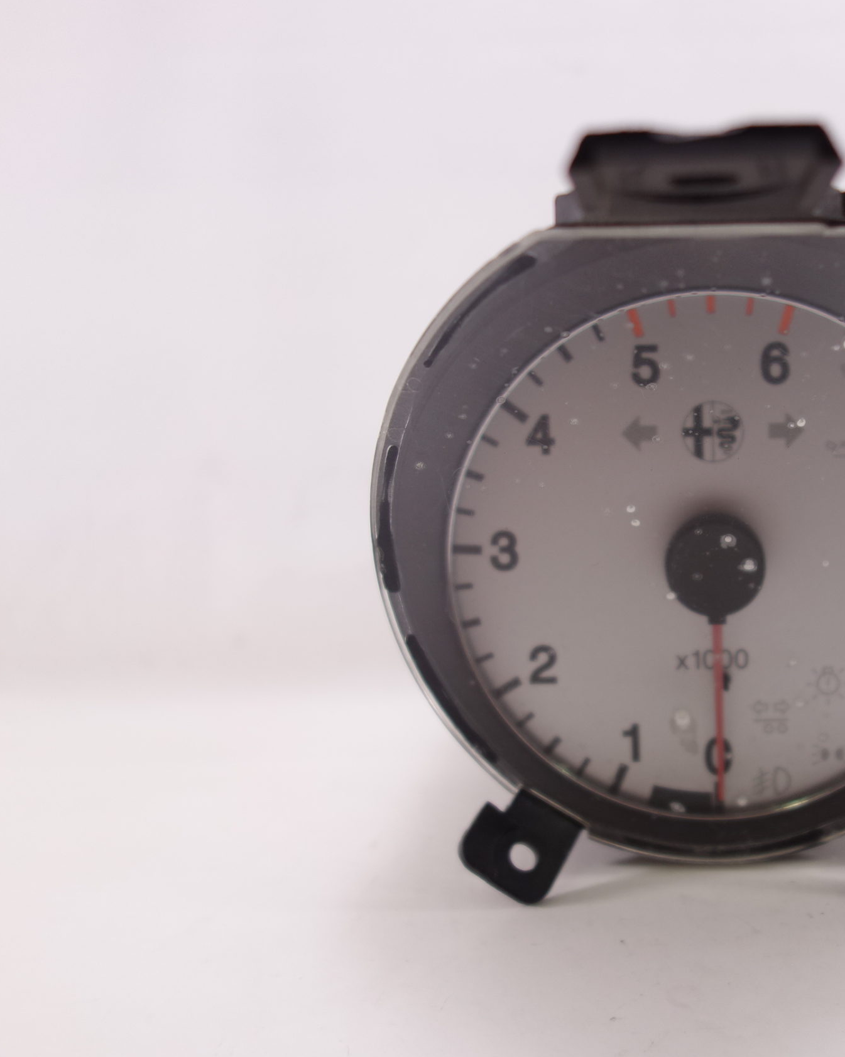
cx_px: 699
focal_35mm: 40
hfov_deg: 35.9
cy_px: 529
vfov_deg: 45.8
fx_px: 1251
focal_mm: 10.4
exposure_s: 1/100
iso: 125
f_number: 2.2
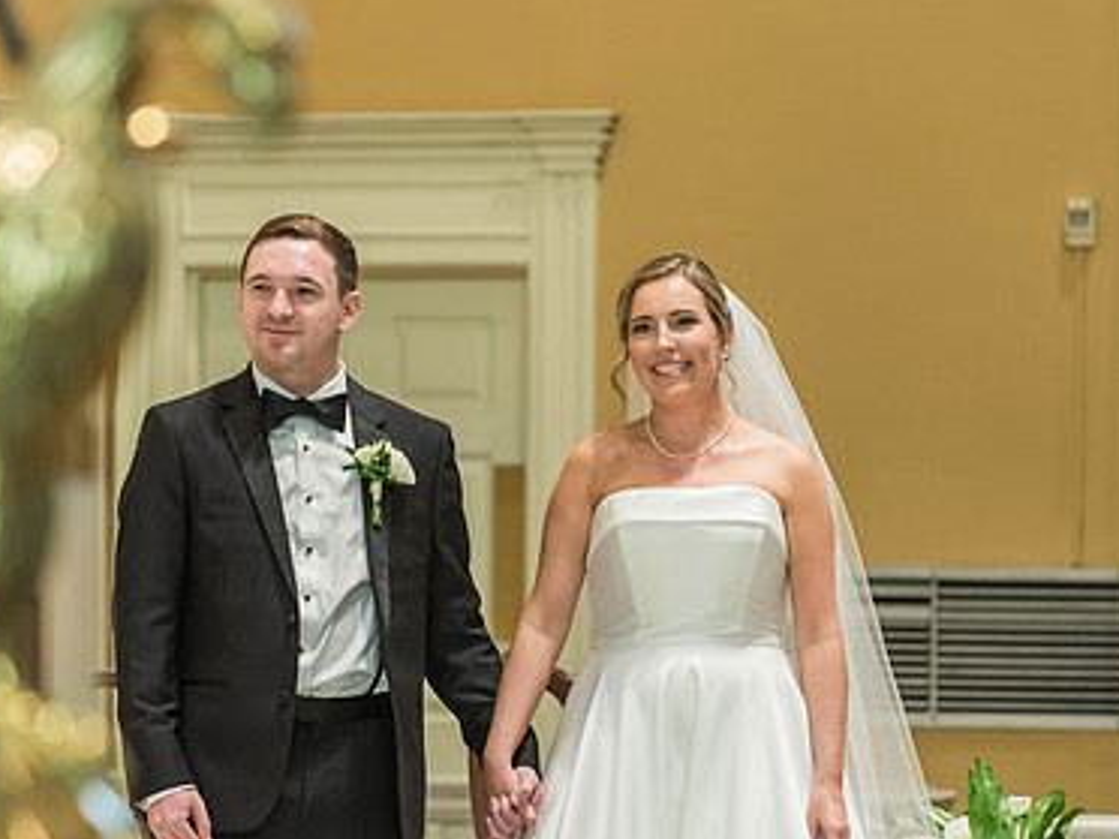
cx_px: 543
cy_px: 402
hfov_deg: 8.0
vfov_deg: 6.0
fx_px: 8017
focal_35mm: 248
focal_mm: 150
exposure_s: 1/125
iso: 1600
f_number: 3.2
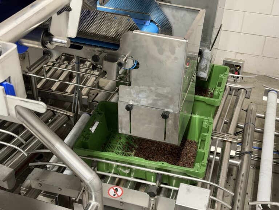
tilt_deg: -35.3
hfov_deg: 39.7
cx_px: 140
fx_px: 387
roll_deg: -1.4
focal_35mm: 48
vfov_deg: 30.3
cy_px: 105
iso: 500
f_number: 1.78
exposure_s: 1/25
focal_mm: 6.76
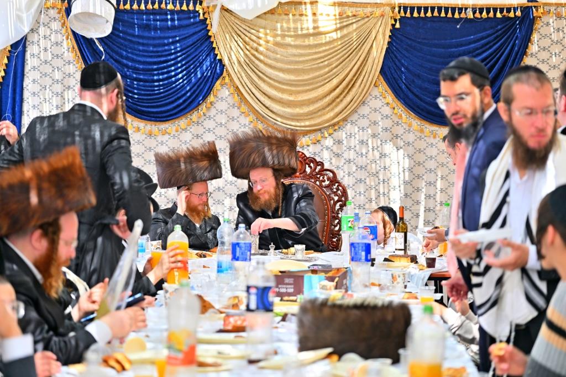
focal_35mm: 120
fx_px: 1887
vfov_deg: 11.4
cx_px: 283
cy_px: 188
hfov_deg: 17.1
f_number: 4
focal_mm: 120
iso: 250
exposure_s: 1/200
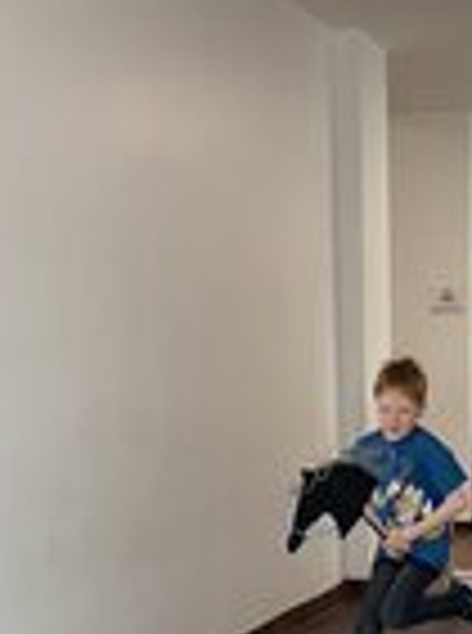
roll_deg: +0.5
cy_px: 697
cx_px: 405
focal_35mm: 74
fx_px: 1352
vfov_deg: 24.6
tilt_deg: -13.3
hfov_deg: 19.5
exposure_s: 1/64
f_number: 1.8
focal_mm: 4.25
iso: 125
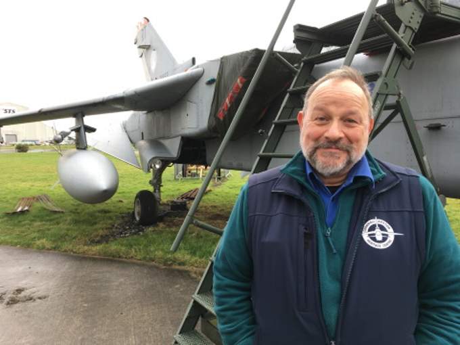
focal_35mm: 29
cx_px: 230
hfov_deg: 61.7
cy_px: 172
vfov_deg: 48.2
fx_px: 385
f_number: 2.2
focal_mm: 4.15
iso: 25
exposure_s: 1/183
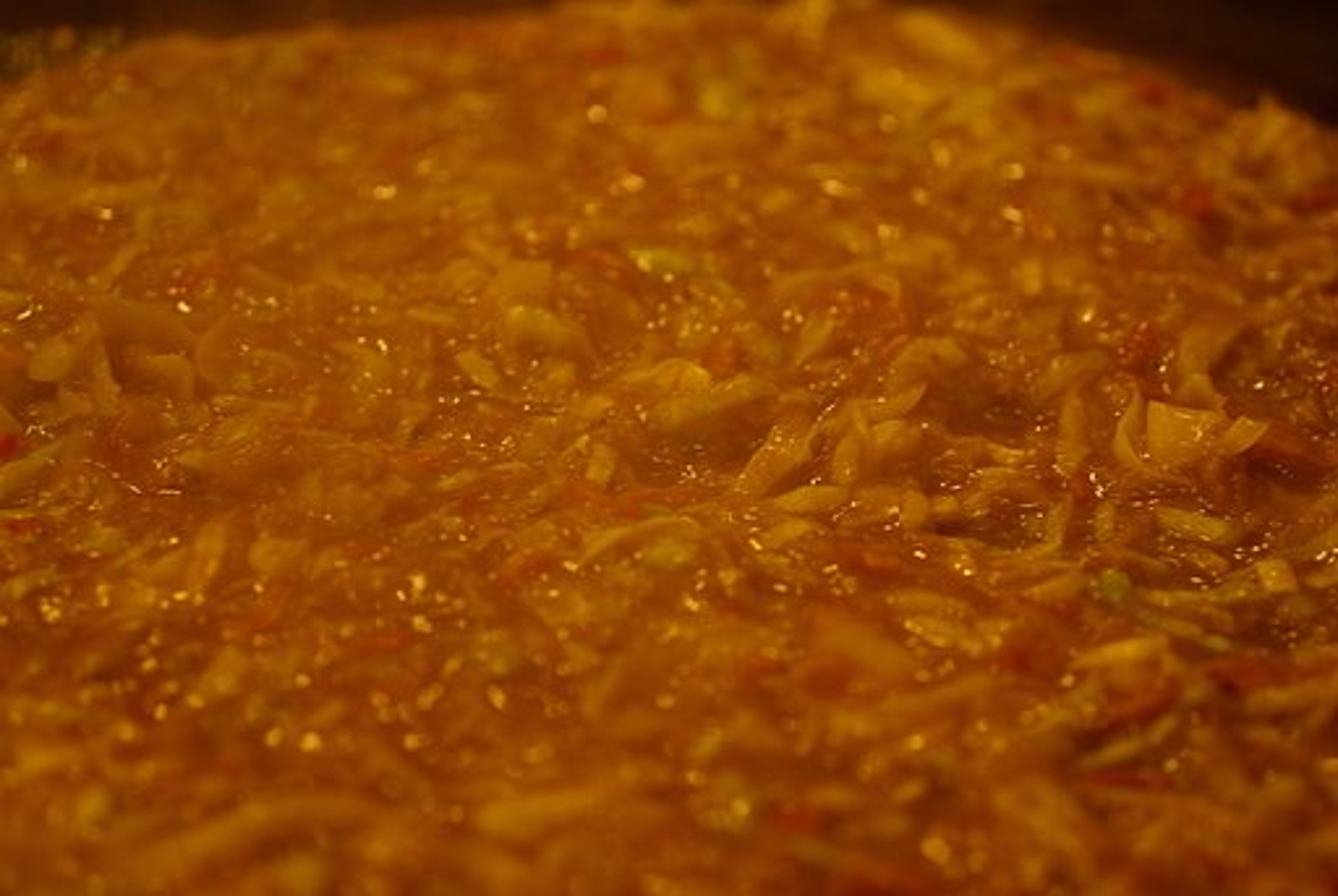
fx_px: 2791
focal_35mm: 75
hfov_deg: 27.0
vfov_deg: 18.2
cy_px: 448
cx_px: 669
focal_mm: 50
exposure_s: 1/15
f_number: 2.8
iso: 100
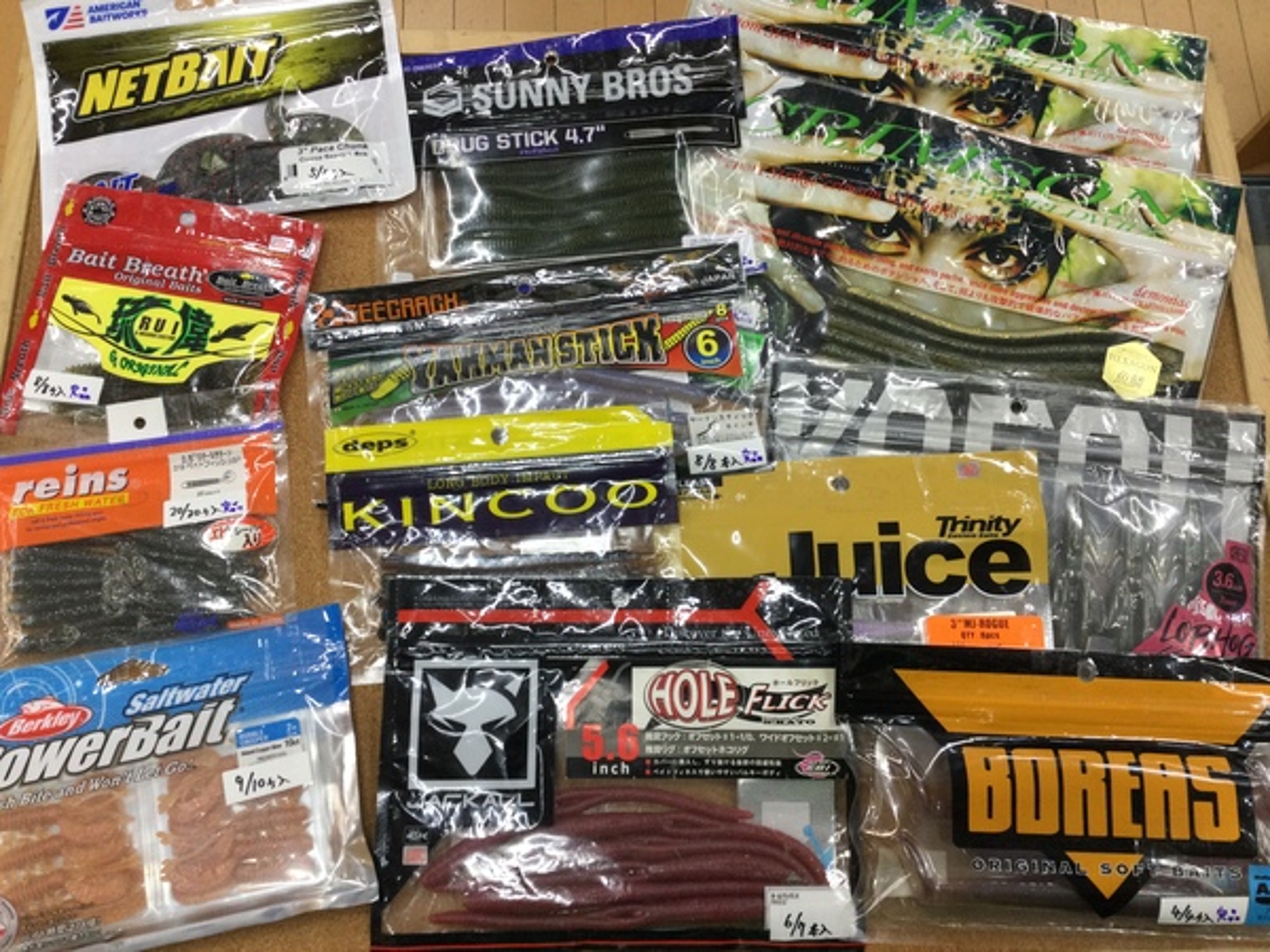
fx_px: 1137
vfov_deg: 45.4
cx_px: 635
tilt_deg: -73.8
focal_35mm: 31
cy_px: 476
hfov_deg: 58.4
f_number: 2.4
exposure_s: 1/30
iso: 25
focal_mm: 3.3
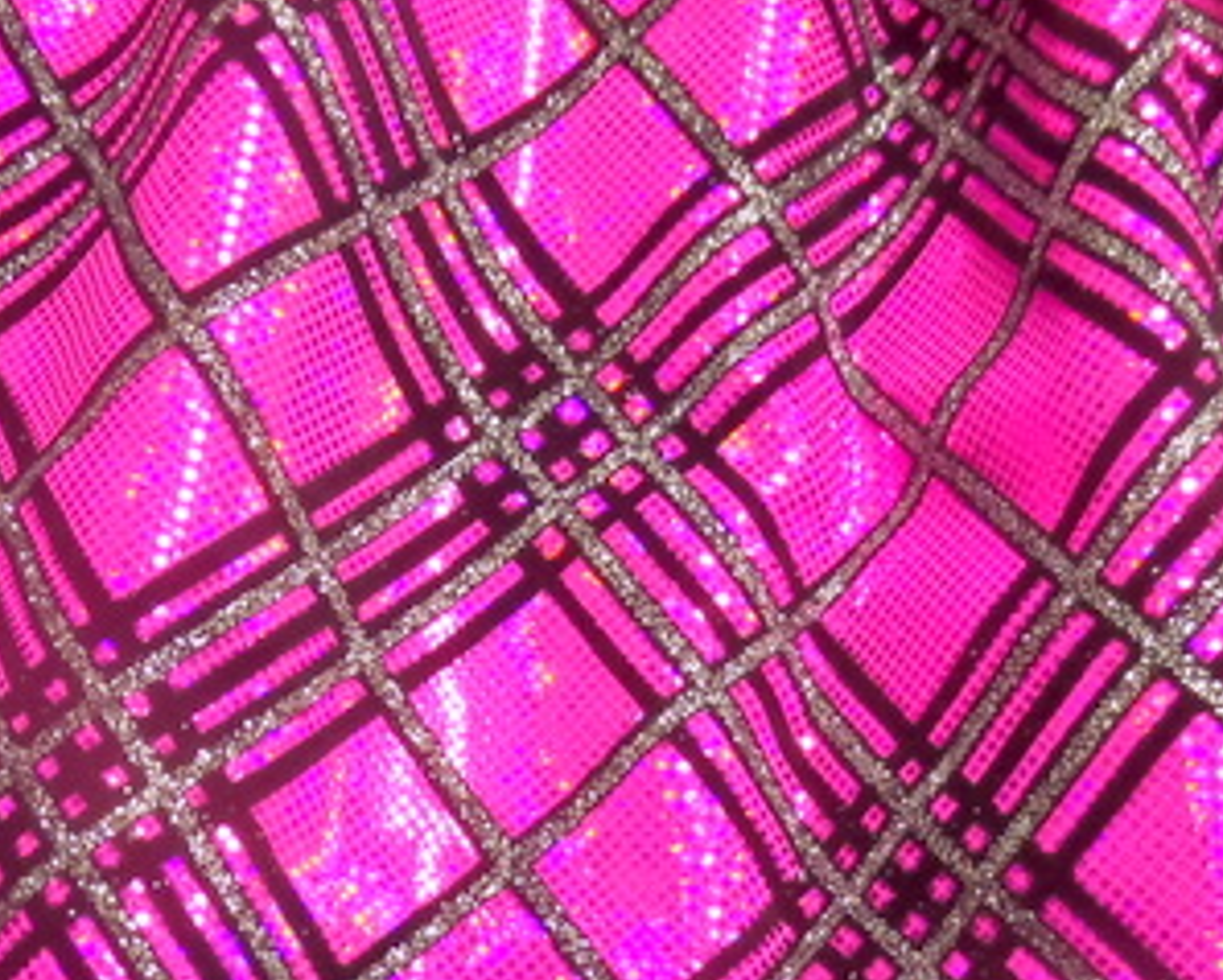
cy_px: 803
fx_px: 2282
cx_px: 474
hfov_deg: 29.9
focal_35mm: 63
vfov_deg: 23.8
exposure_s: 1/30
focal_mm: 4
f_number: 3.2
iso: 640
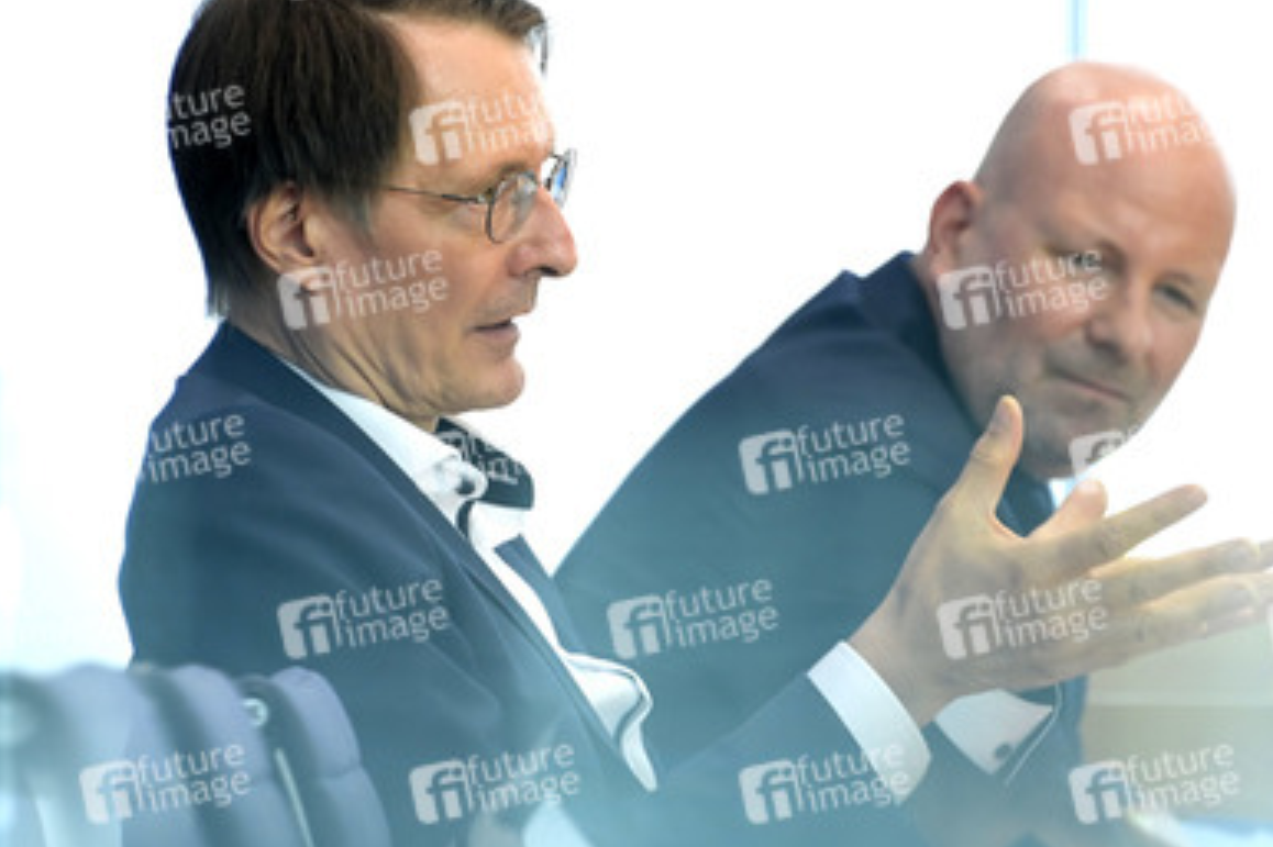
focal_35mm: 292
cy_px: 372
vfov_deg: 4.7
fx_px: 10321
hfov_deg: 7.1
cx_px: 737
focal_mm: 250
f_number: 5.6
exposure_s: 1/500
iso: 4000
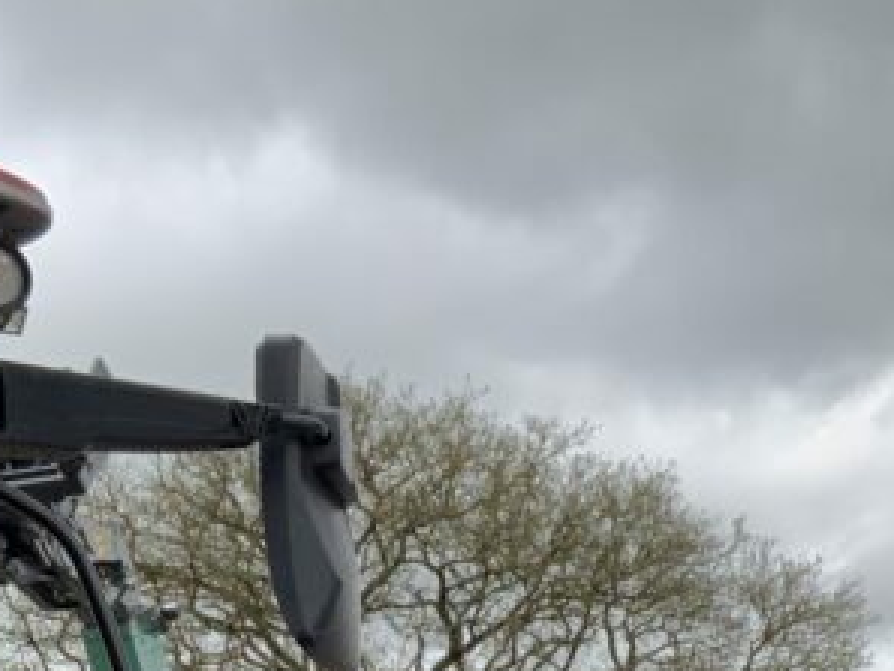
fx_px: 2584
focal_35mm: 100
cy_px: 1143
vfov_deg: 13.5
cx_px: 485
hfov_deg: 19.6
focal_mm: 3
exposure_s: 1/627
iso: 16
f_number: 1.8
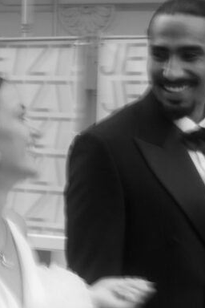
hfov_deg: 10.7
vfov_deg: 15.6
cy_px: 341
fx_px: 1093
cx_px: 169
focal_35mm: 128
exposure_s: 1/13
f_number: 16
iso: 320
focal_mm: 48
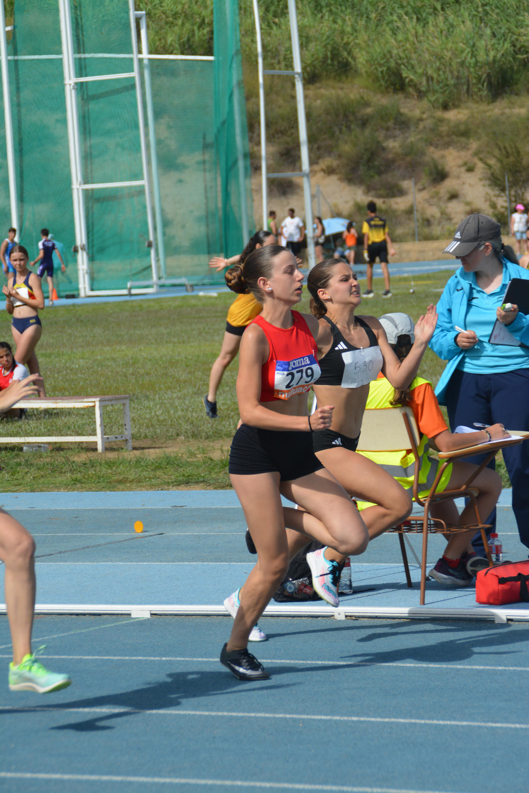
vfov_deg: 12.2
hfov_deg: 8.2
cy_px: 396
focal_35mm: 168
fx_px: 3703
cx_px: 264
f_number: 7.1
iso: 400
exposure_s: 1/1600
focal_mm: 112
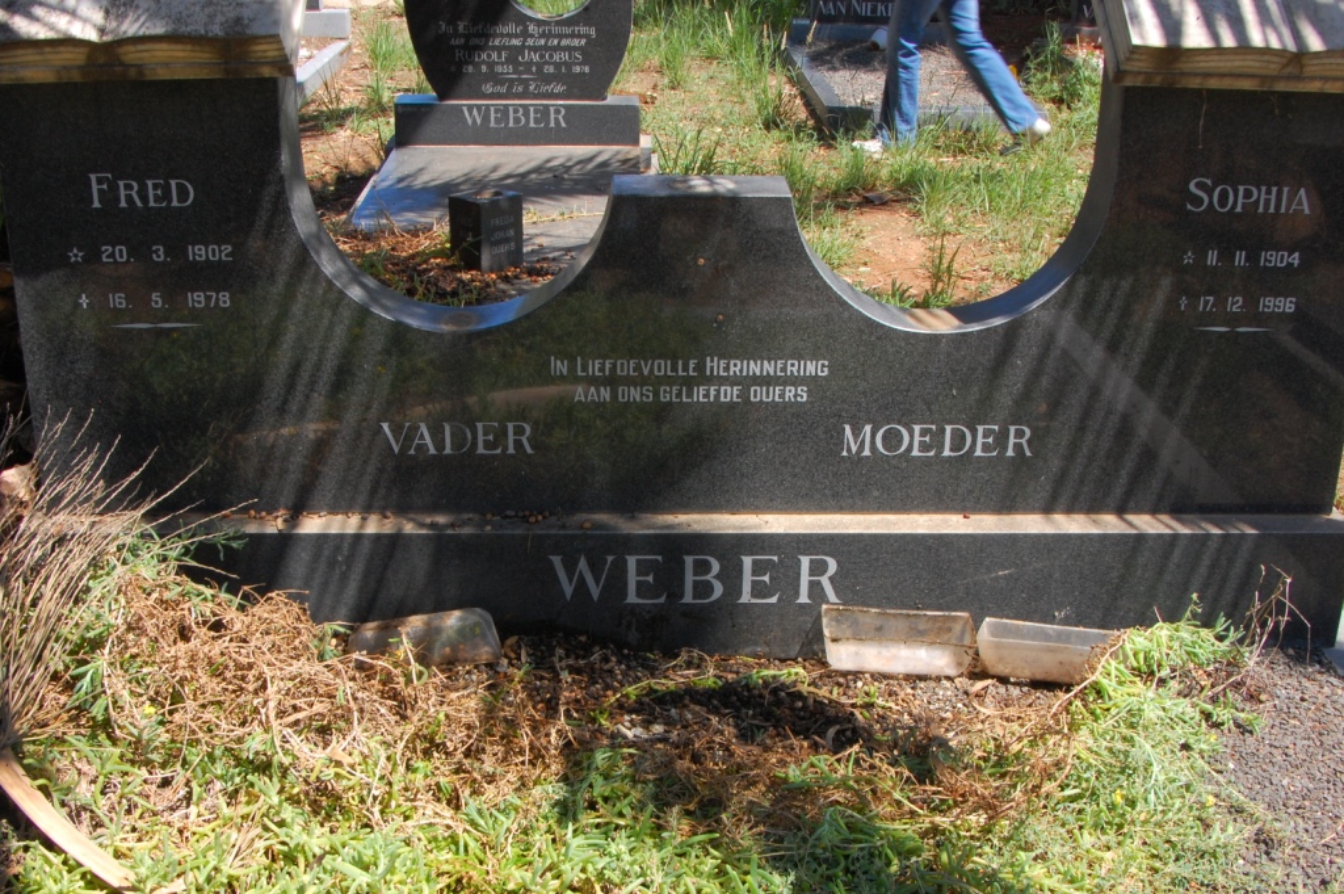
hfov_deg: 46.4
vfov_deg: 31.8
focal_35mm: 42
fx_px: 1567
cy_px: 447
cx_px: 672
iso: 400
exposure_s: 1/60
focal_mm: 28
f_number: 18
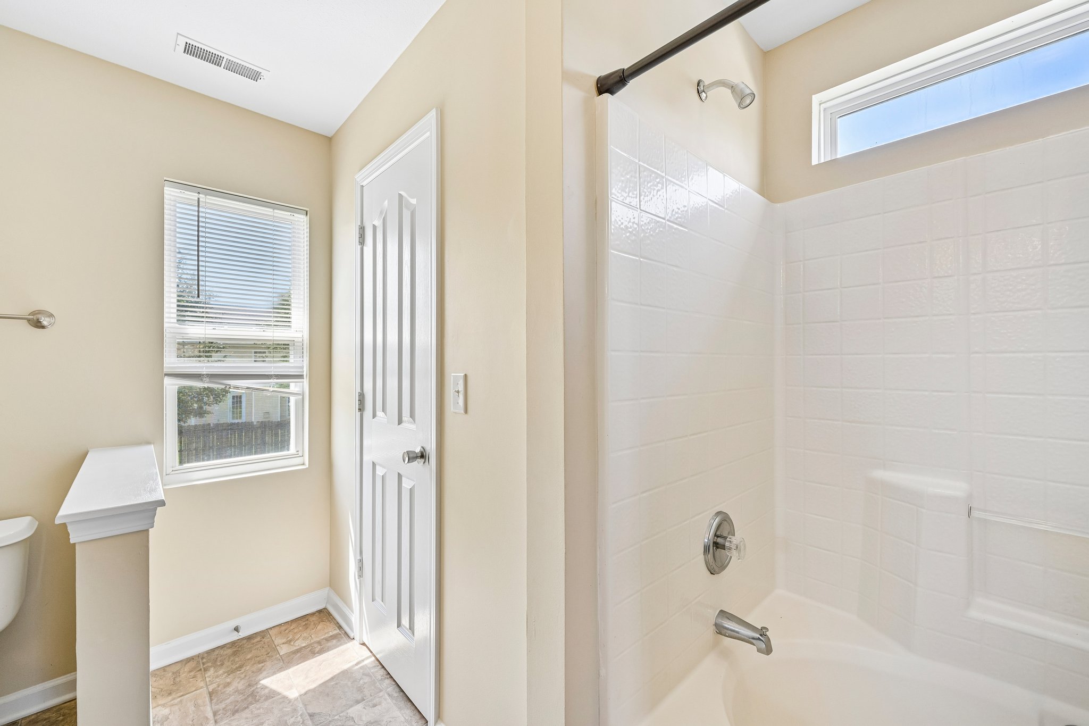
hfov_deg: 104.3
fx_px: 423
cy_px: 363
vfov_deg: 81.2
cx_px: 544
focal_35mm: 14
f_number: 8
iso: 100
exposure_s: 1/15
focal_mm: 14
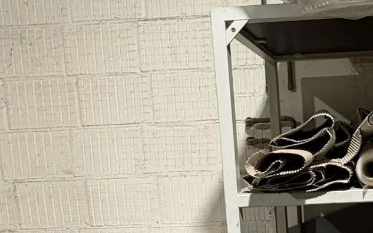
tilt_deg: -5.3
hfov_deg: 39.9
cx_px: 358
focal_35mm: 45
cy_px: 185
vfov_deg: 28.0
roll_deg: +3.1
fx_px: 458
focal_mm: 2.22
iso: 320
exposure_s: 1/50
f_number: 2.2
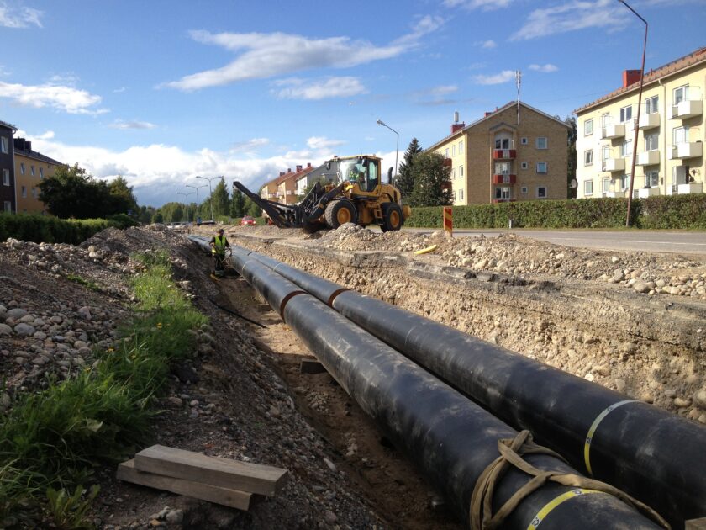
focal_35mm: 35
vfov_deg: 40.7
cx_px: 353
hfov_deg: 52.6
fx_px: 714
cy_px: 265
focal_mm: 4.28
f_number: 2.4
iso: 50
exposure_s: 1/1227
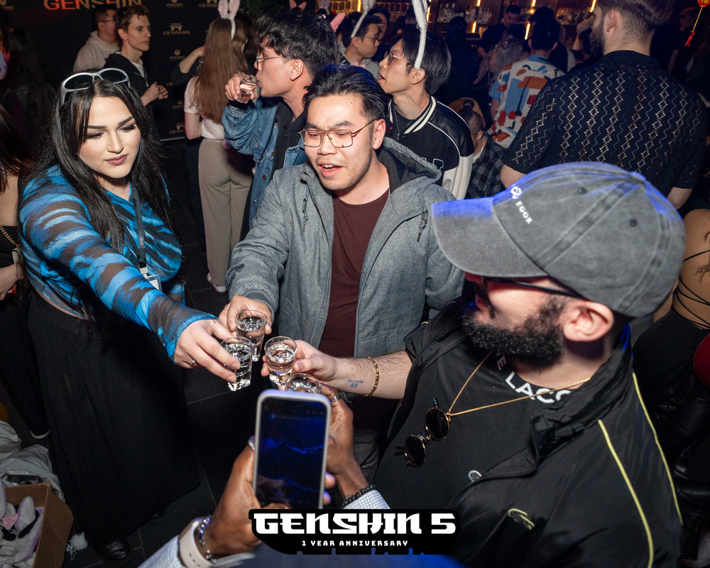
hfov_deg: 73.1
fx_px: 471
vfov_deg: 61.6
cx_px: 279
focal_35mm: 22
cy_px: 223
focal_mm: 16
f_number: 3.5
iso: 1250
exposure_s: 1/125
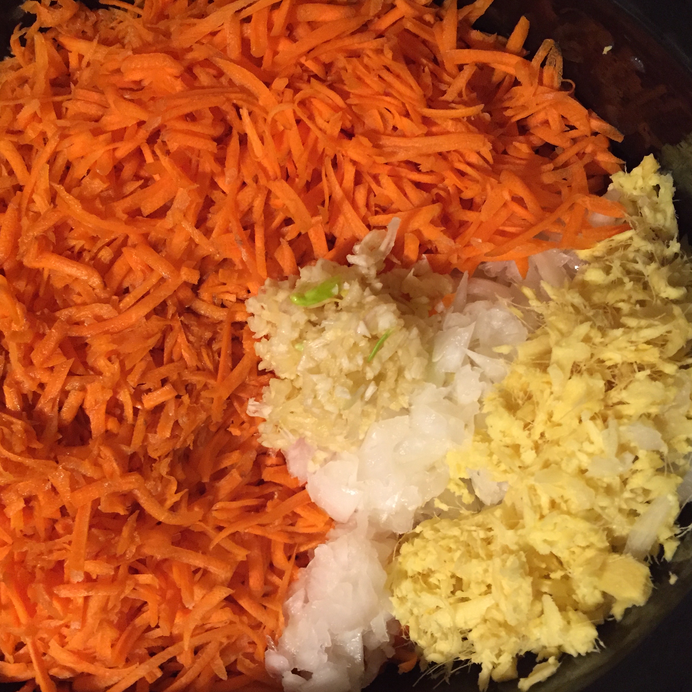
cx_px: 295
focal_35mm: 35
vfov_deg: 47.2
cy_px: 343
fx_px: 792
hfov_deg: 47.1
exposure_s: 1/30
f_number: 2.2
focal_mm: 4.15
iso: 250
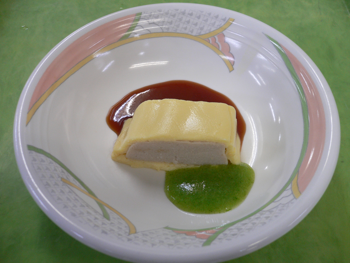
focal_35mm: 35
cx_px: 175
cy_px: 132
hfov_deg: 52.6
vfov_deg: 40.7
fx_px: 354
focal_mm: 5.8
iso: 100
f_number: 2.8
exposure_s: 1/15
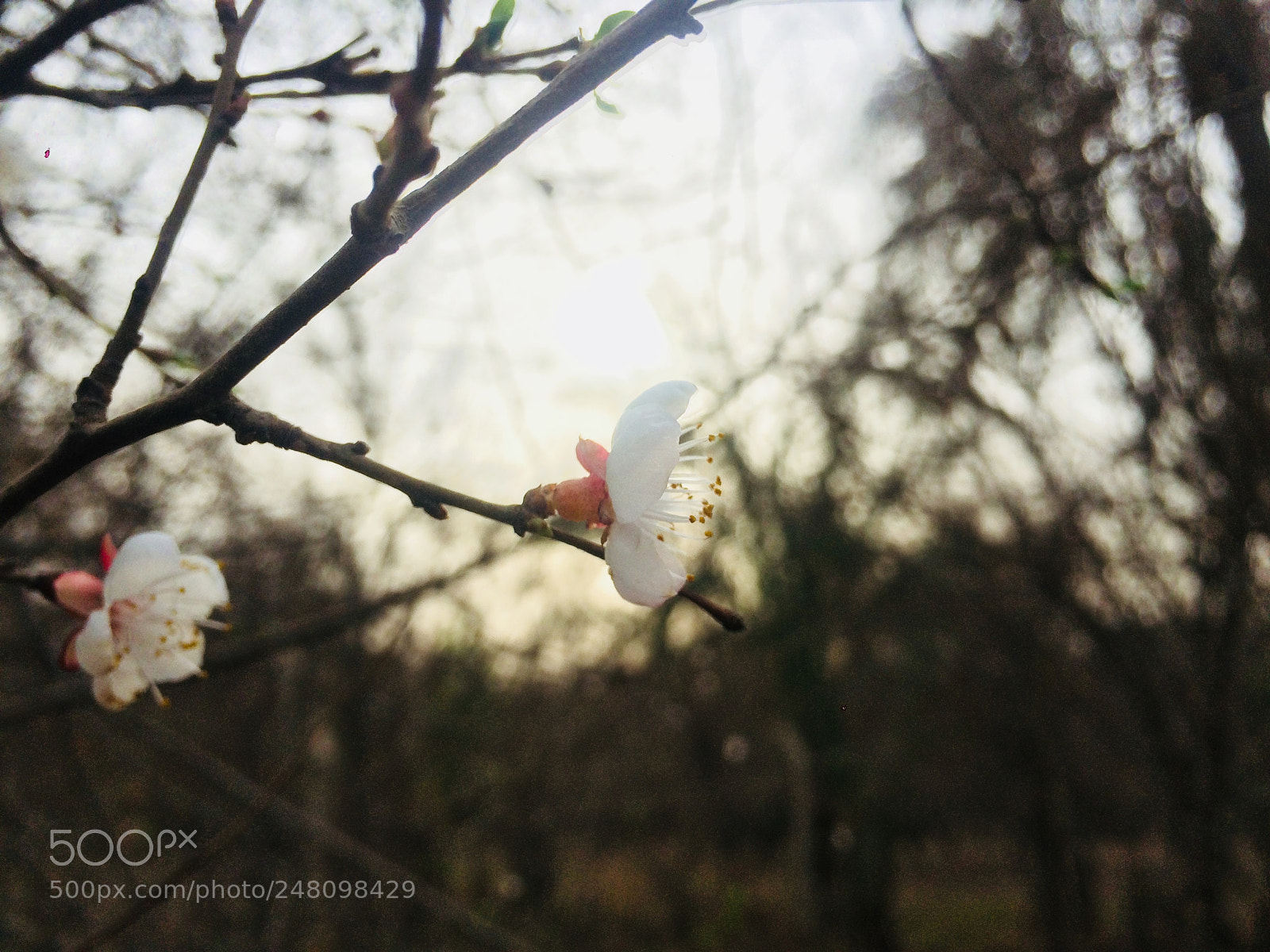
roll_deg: +2.6
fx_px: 1064
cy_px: 476
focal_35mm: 29
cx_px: 635
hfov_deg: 61.7
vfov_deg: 48.2
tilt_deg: +13.9
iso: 32
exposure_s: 1/1580
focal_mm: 4.15
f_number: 2.2
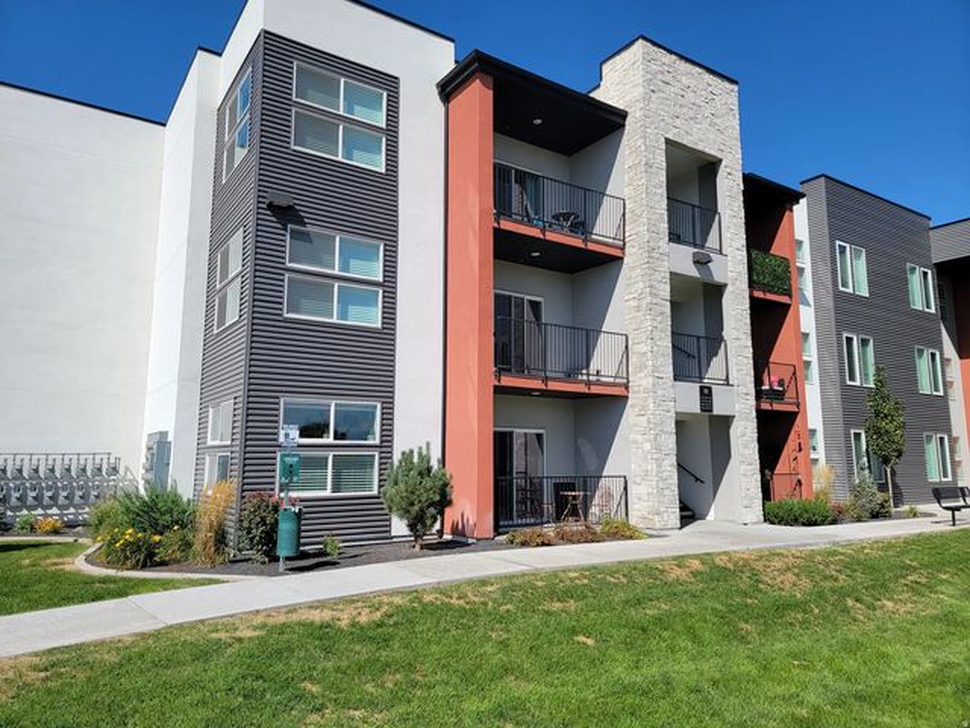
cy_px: 364
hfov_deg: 71.6
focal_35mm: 24
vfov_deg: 56.8
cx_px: 485
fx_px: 673
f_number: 1.8
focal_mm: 6.7
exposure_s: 1/1242
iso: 16
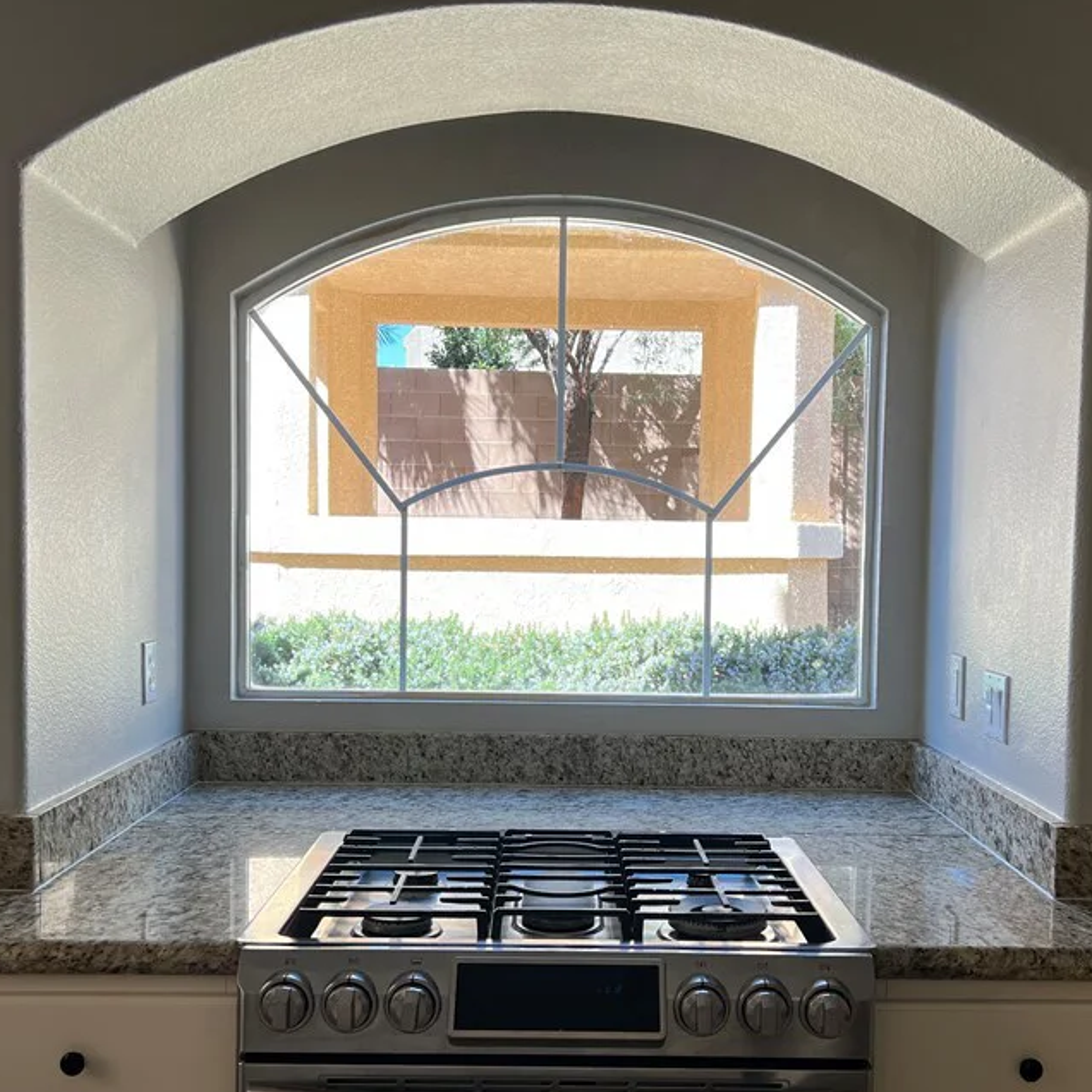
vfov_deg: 44.9
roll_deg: -0.2
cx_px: 589
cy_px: 596
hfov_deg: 44.9
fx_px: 1321
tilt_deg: -2.0
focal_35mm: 37
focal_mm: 5.7
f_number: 1.5
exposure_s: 1/361
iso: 50
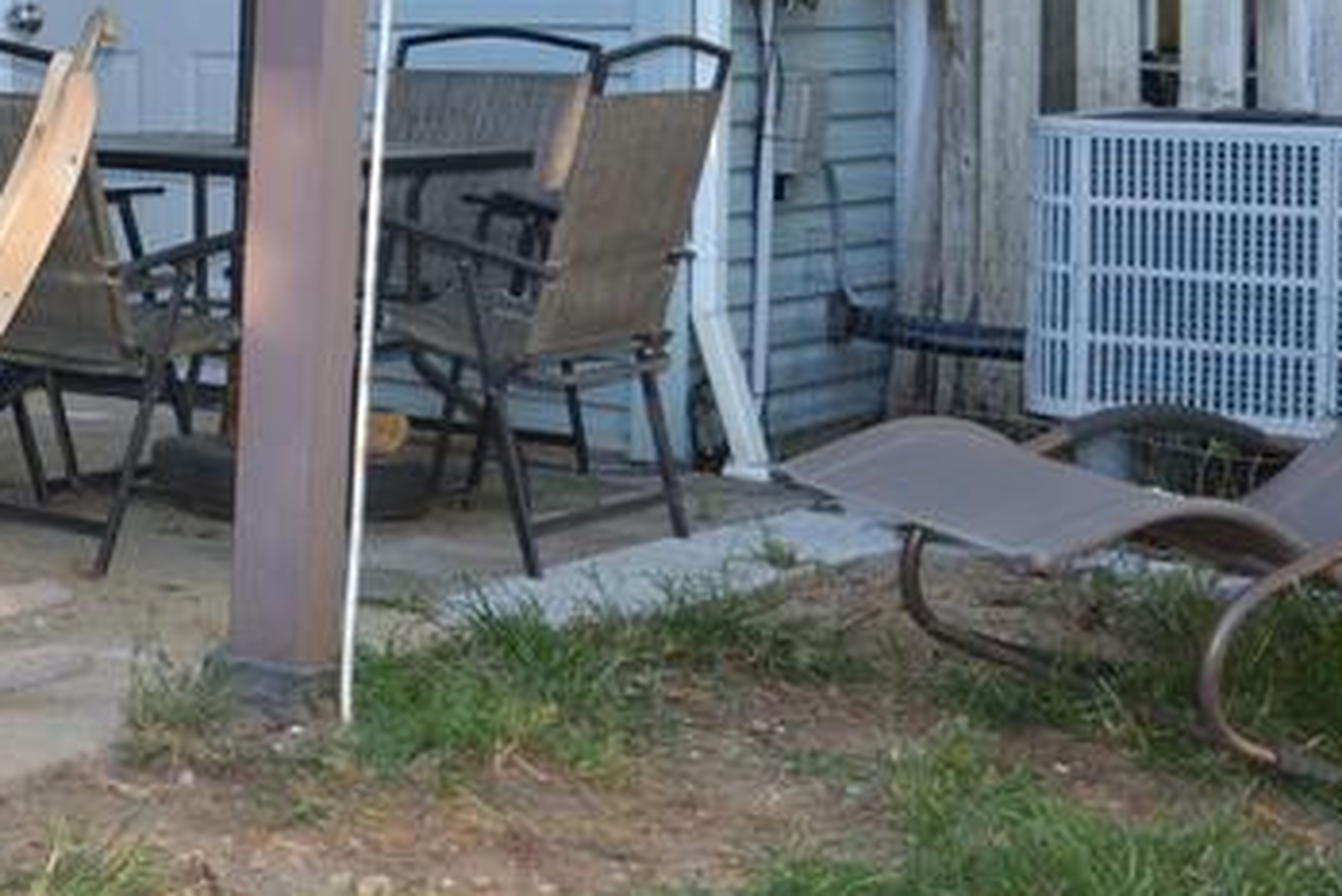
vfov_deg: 15.3
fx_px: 3282
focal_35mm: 88
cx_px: -323
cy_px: 8
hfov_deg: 21.3
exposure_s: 1/160
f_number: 3.8
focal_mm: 20
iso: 200
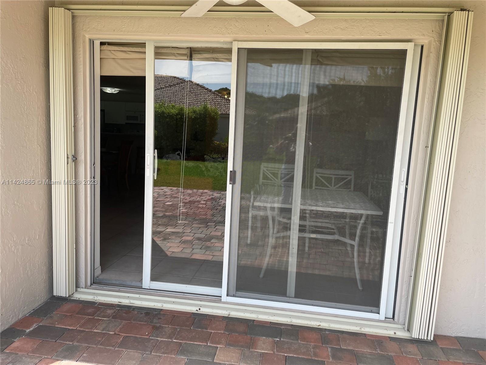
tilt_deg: -5.8
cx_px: 243
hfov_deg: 67.3
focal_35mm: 26
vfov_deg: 53.1
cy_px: 182
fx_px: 365
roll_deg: -2.8
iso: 32
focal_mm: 4.2
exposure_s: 1/686
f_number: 1.6
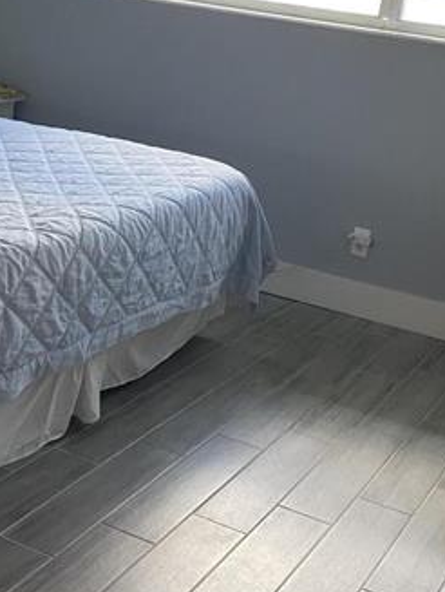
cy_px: 235
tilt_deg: -14.3
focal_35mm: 61
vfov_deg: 31.6
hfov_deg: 24.1
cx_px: 224
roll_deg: -6.7
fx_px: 1044
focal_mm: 4.2
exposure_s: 1/60
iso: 125
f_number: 1.6
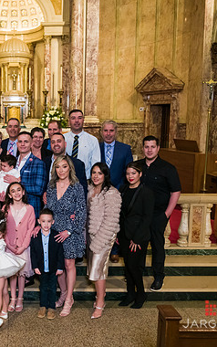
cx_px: 5
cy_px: 171
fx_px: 397
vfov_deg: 47.2
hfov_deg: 28.9
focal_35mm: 42
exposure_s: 1/160
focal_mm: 27
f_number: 5.6
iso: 1600
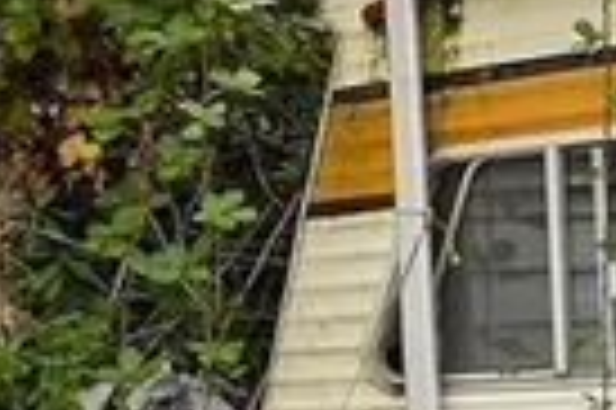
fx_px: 1795
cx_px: -1659
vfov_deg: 12.8
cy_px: -27
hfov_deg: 9.0
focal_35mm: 105
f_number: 6.3
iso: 320
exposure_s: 1/50
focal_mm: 14
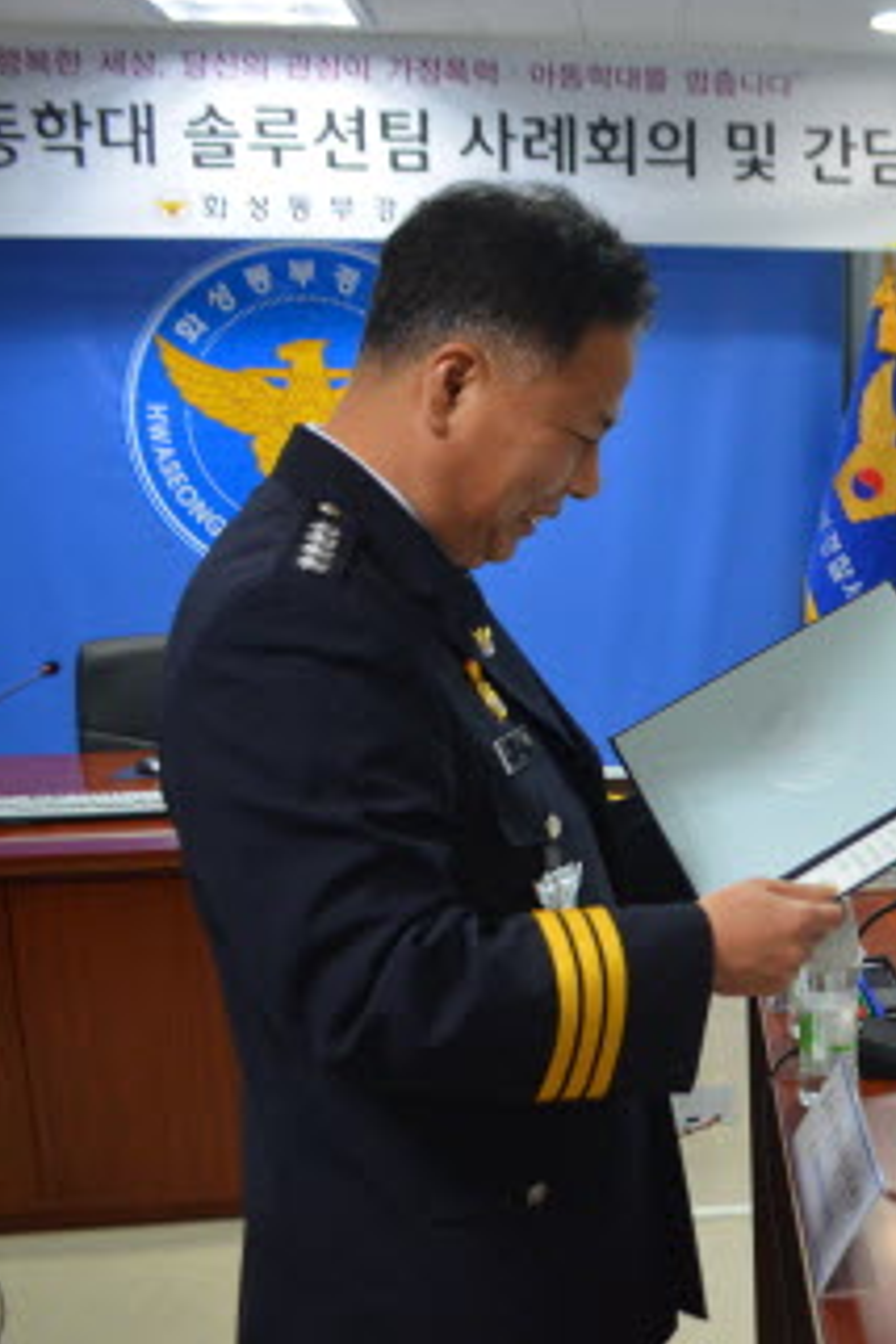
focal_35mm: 42
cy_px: 668
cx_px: 976
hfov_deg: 29.0
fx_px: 1568
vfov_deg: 46.4
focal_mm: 18
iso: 560
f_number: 4
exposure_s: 1/60
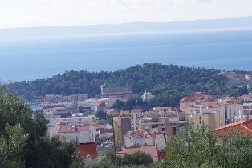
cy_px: 123
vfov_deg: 14.5
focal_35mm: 94
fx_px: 657
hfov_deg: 21.6
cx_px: 166
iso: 400
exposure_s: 1/200
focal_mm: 35
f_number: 14
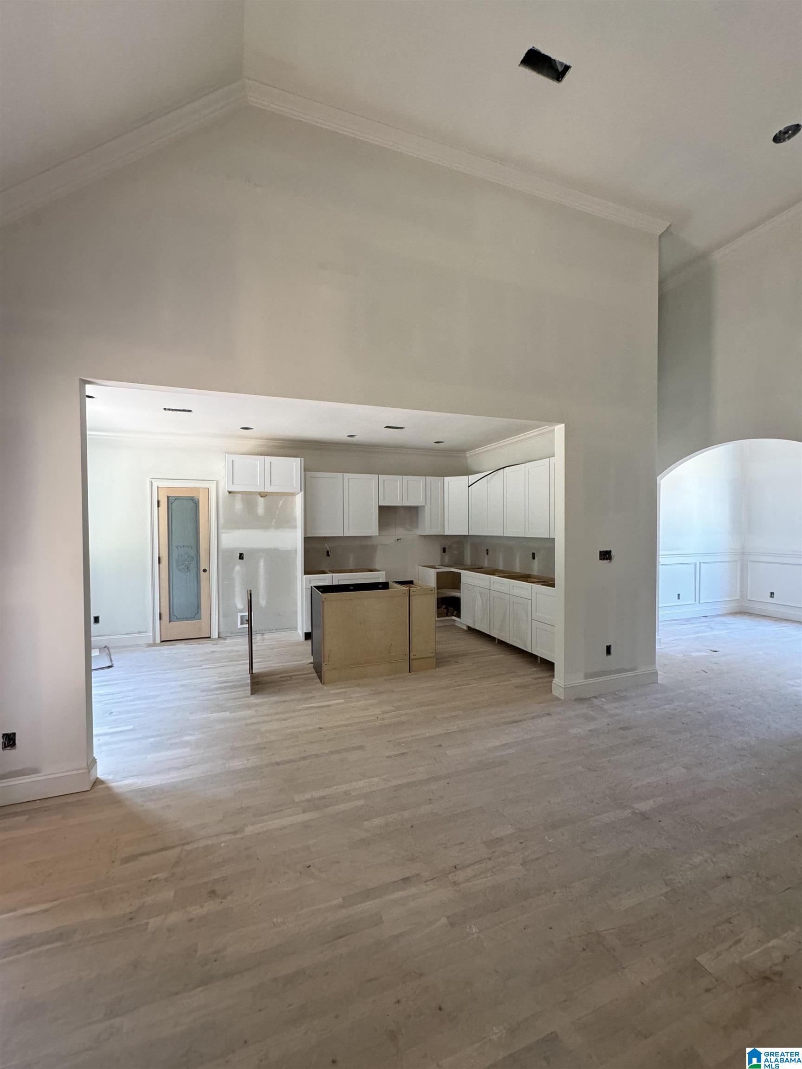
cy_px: 534
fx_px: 432
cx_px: 401
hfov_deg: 85.7
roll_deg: -1.1
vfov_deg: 102.1
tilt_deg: +0.4
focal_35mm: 14
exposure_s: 1/99
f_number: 2.2
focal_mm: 2.22
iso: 250
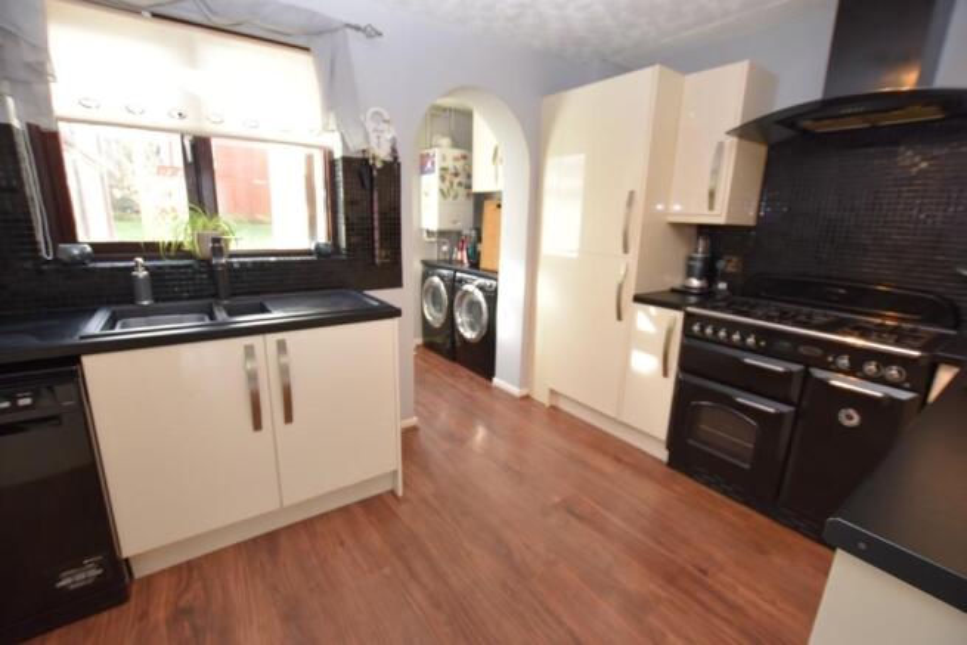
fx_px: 403
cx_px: 484
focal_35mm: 15
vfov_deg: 77.4
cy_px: 322
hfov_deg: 100.4
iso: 800
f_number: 4.5
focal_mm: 10
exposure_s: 1/80
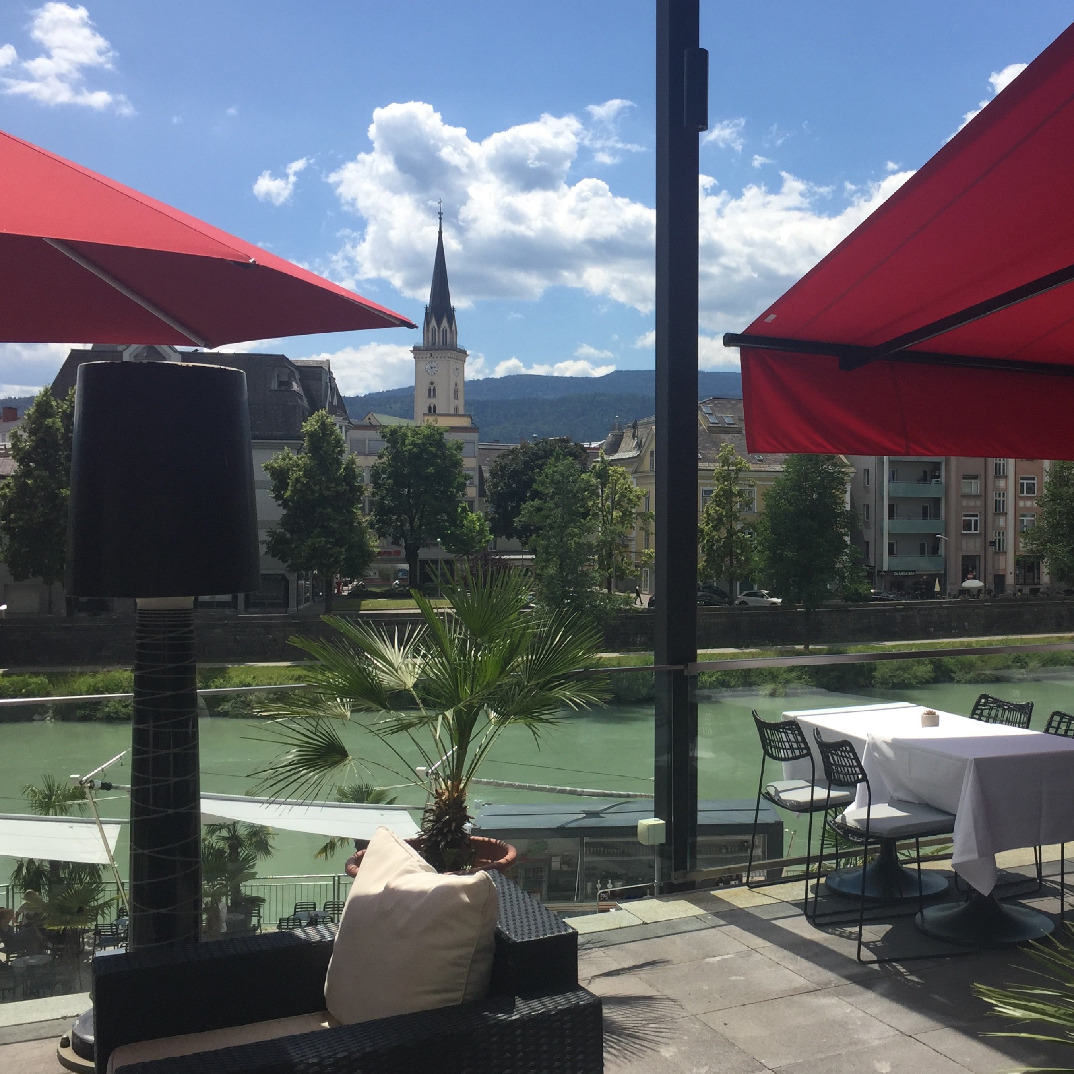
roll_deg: -1.8
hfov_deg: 44.0
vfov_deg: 44.9
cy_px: 544
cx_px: 752
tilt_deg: -1.3
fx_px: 1299
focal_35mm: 37
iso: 32
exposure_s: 1/2475
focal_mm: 4.15
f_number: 2.2
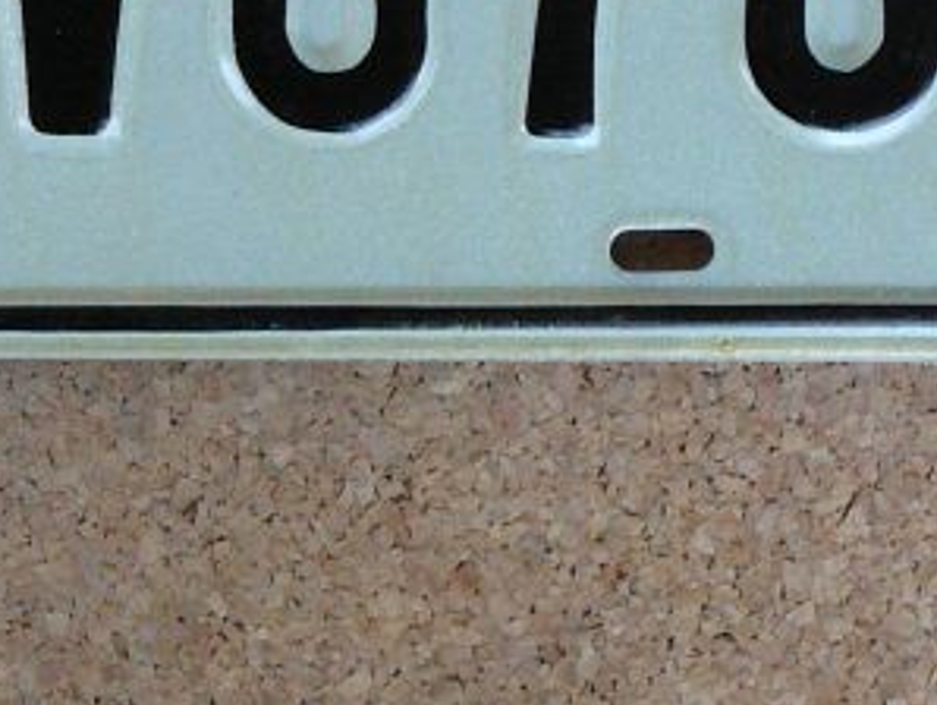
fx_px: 2980
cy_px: -54
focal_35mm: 110
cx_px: -19
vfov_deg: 13.2
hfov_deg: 17.4
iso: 200
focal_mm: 6.1
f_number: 3.1
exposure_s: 1/15
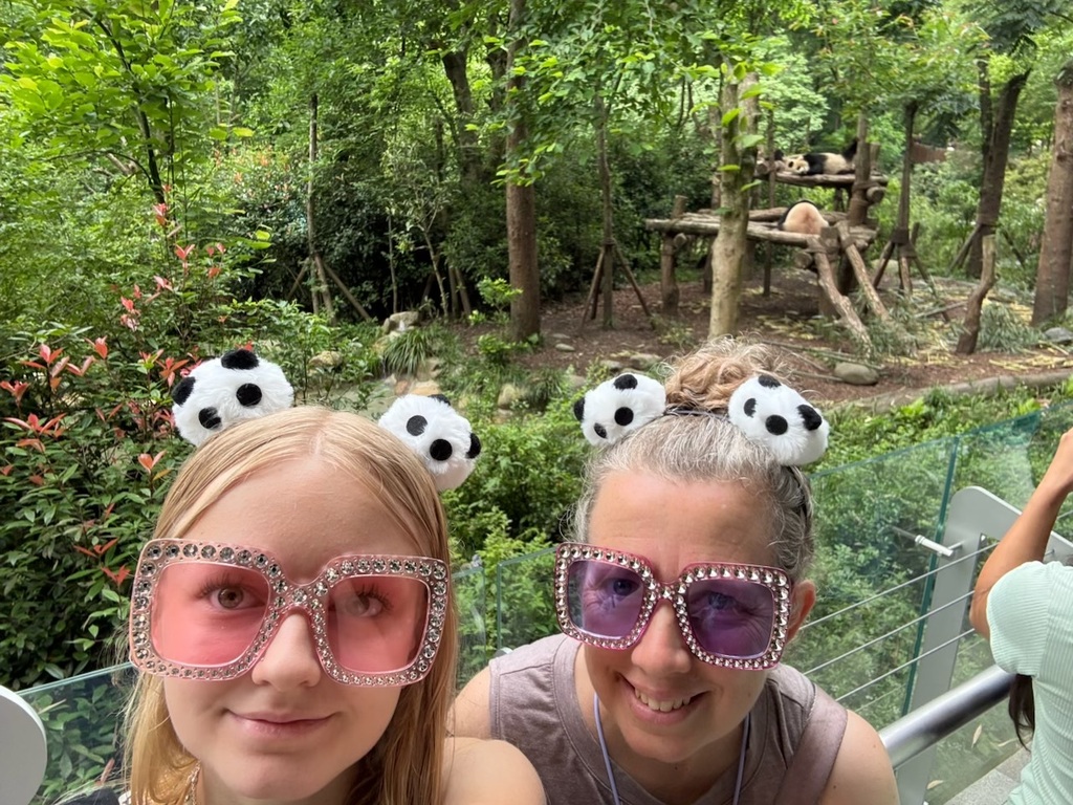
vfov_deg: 58.9
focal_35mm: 23
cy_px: 402
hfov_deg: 73.9
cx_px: 536
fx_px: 713
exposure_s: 1/111
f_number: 1.9
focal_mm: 2.69
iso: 80
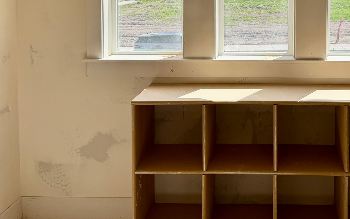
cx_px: 265
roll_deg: +0.7
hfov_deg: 38.5
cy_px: 6
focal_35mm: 51
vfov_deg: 24.3
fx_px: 486
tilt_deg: -4.0
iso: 80
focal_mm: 6.76
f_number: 1.78
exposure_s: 1/1292
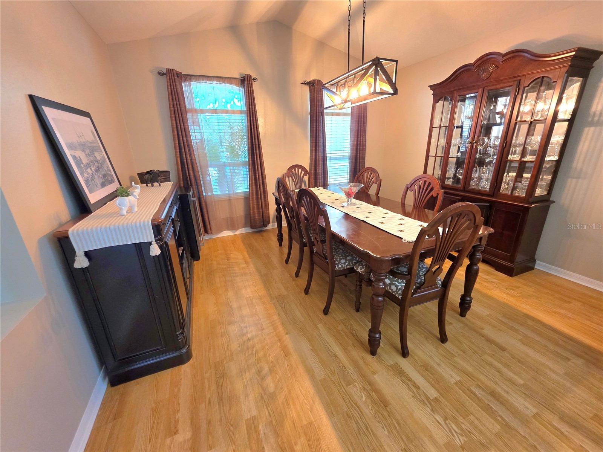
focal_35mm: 13
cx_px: 302
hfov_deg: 106.2
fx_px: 226
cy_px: 226
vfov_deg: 89.9
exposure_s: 1/60.2
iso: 250
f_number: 1.9
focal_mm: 2.2
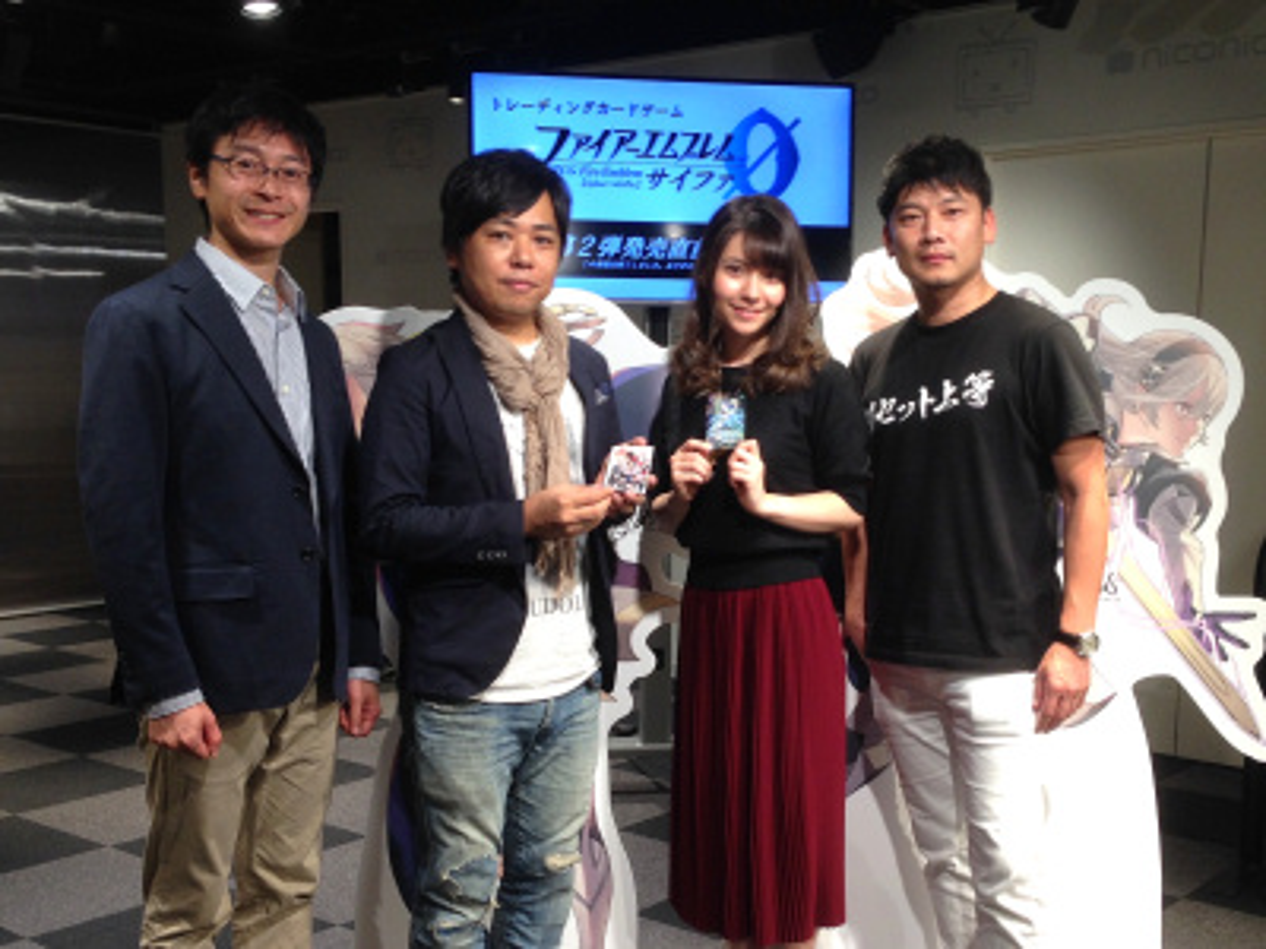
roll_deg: +0.9
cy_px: 474
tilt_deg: -6.1
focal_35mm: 33
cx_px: 633
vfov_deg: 42.9
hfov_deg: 55.4
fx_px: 1207
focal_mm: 4.12
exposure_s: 1/40
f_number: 2.4
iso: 50
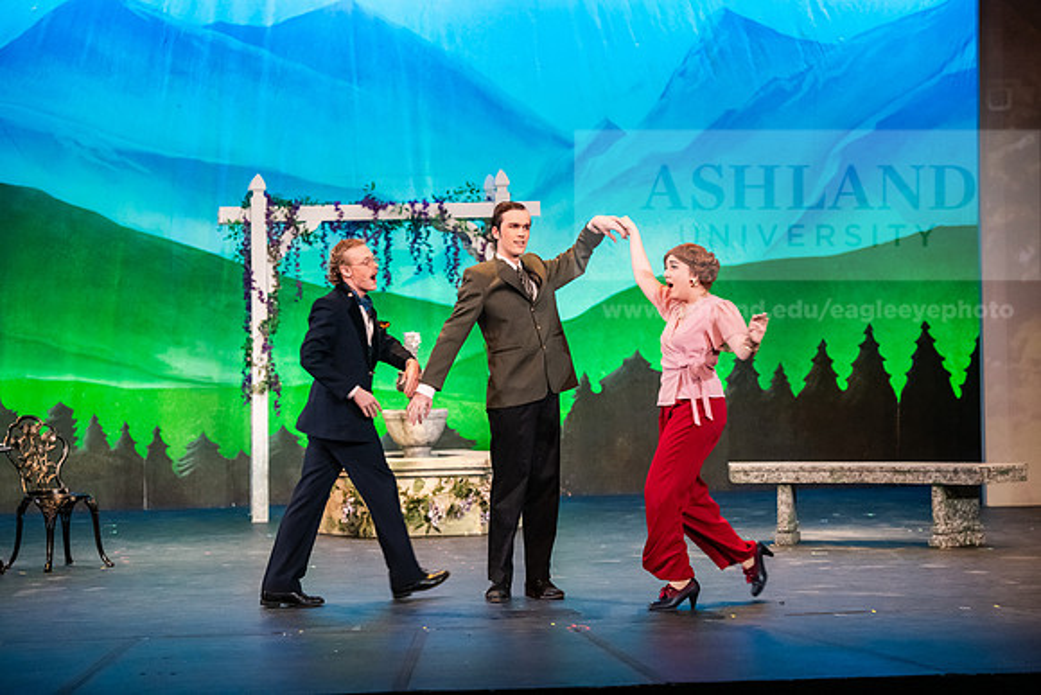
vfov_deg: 13.0
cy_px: 348
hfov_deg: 19.5
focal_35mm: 105
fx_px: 3037
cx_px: 520
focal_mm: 105
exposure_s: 1/200
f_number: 3.5
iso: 4000
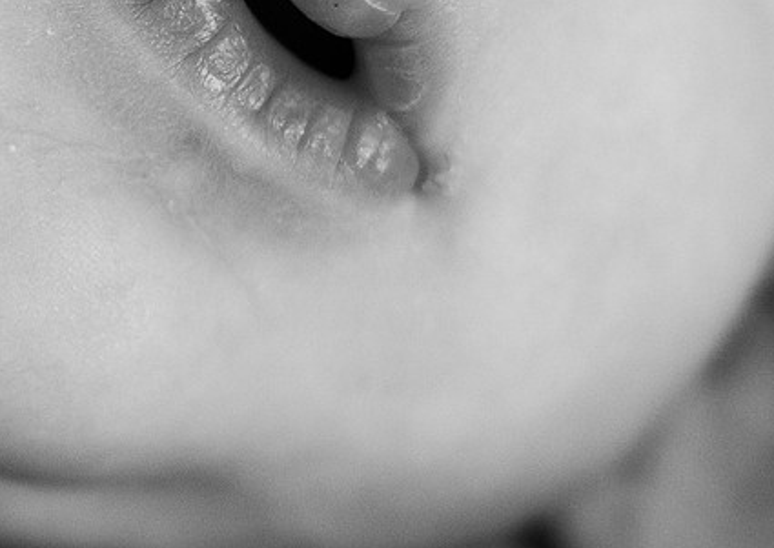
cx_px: -49
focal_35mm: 205
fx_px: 4493
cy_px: 227
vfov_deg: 7.0
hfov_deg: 9.8
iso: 250
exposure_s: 1/200
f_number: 2.5
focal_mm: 35
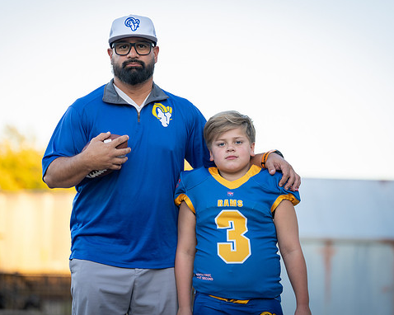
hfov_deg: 13.9
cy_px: 156
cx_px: 183
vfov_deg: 11.1
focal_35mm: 139
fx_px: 1620
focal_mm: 122
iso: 250
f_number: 2.8
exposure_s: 1/320
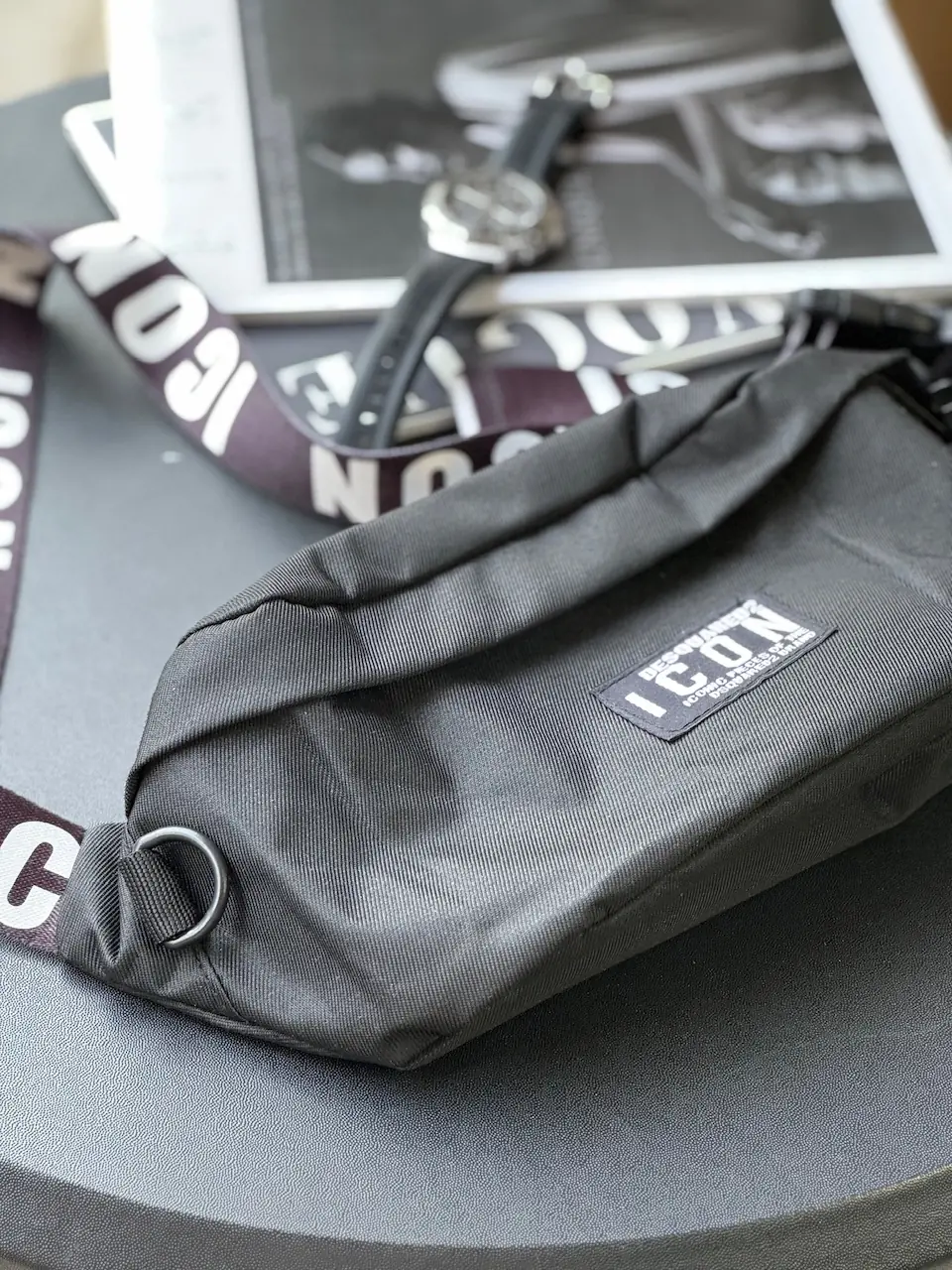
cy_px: 635
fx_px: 2824
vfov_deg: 25.3
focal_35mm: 77
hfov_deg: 19.1
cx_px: 476
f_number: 2.8
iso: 400
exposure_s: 1/60
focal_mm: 9
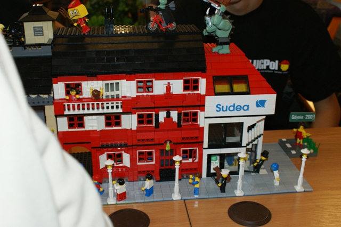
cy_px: 114
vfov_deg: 29.8
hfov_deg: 43.6
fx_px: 426
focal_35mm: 45
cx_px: 170
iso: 400
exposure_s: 1/60
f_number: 5.6
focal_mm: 30
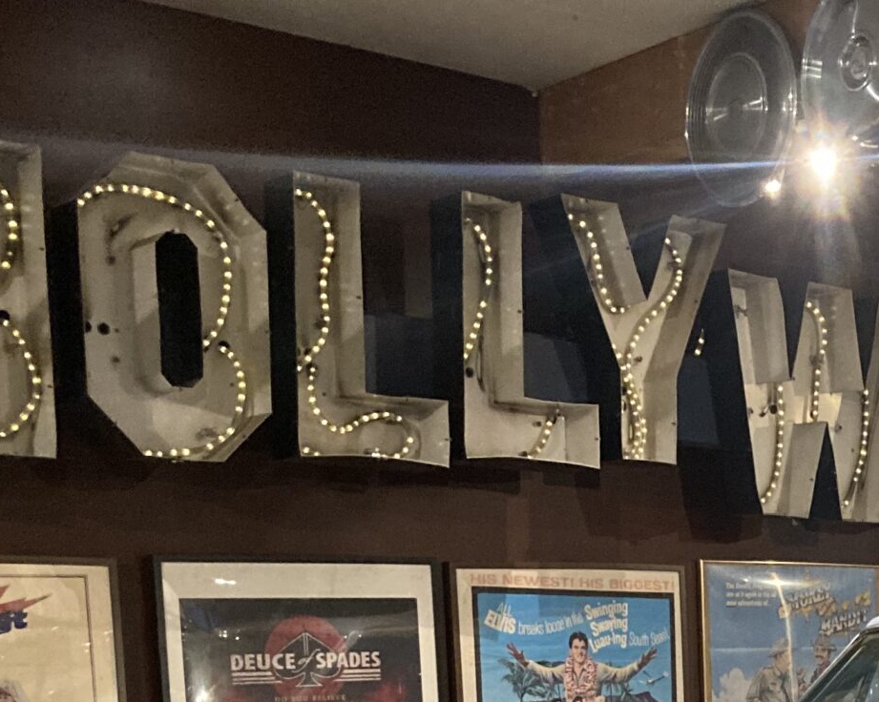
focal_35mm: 76
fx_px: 1976
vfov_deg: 18.7
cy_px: 908
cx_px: 921
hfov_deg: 23.8
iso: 400
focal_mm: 3.99
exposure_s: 1/25
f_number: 1.8
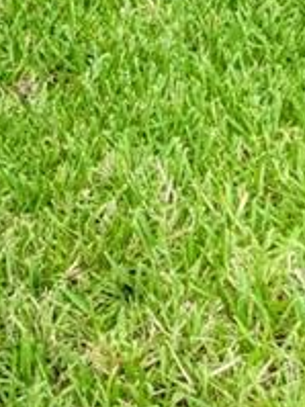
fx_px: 1917
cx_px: -300
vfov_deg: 10.6
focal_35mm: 163
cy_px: -534
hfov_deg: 8.6
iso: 60
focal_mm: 4.44
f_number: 1.8
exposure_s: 1/2611
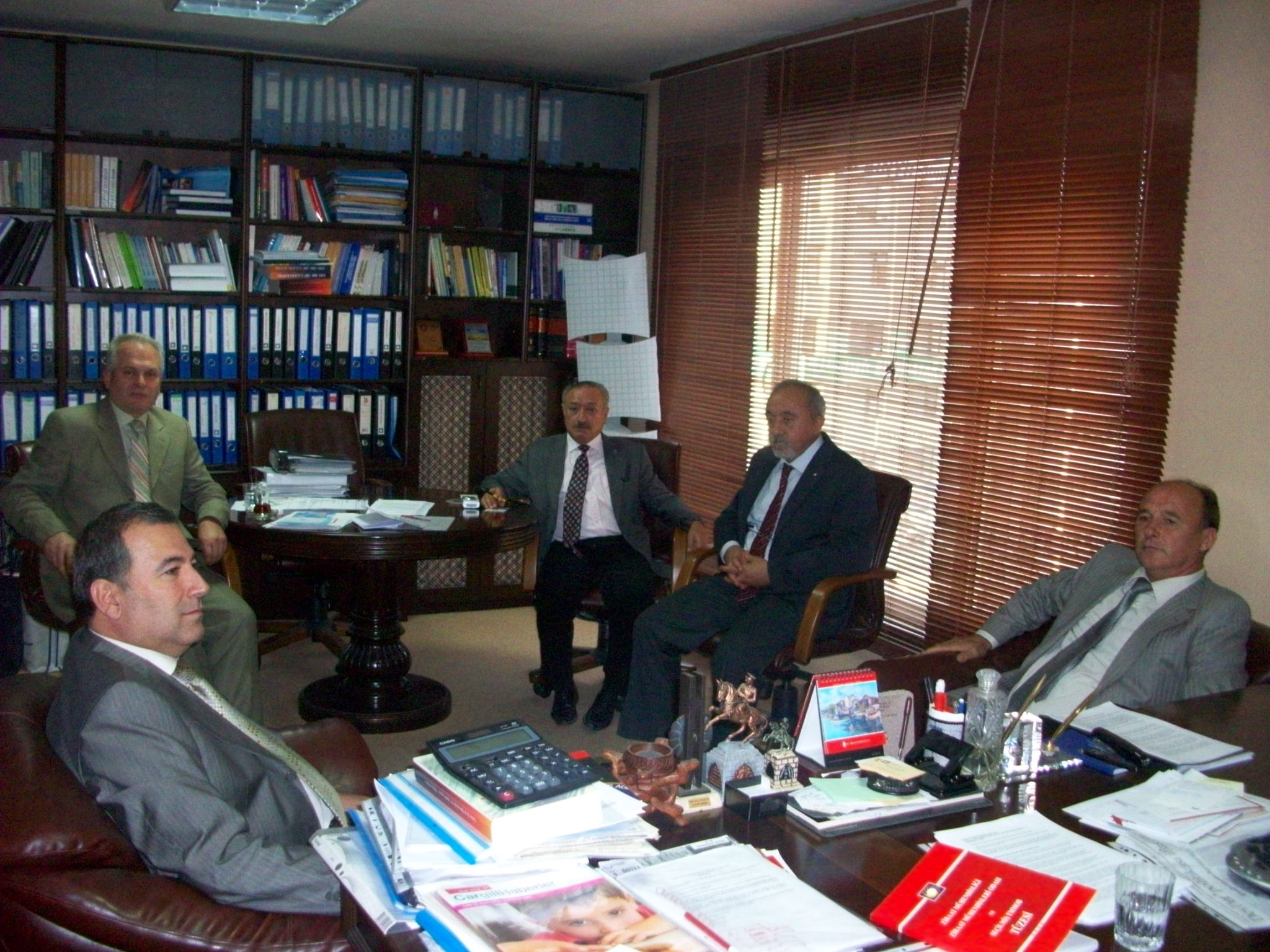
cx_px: 635
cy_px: 476
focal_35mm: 34
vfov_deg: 41.8
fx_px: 1247
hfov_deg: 54.0
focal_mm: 5.7
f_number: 2.8
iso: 320
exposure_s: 1/60
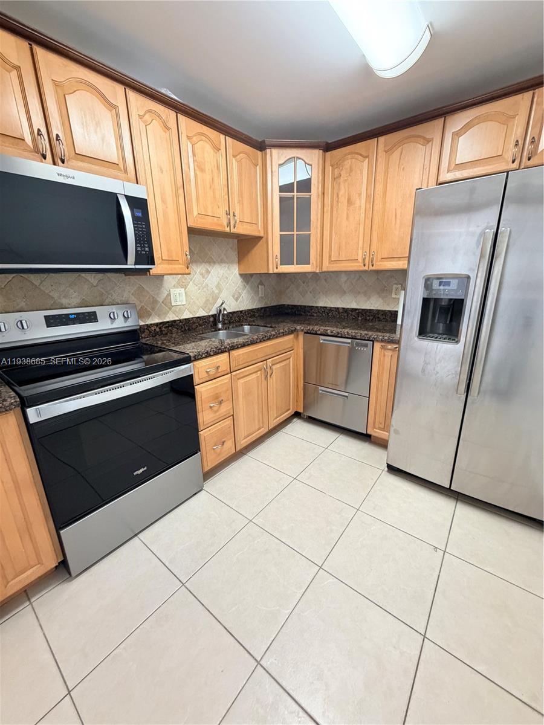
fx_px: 293
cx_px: 272
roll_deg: +1.2
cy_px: 362
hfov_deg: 85.7
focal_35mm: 14
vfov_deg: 102.1
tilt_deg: -16.2
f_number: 2.2
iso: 400
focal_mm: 2.22
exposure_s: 1/60
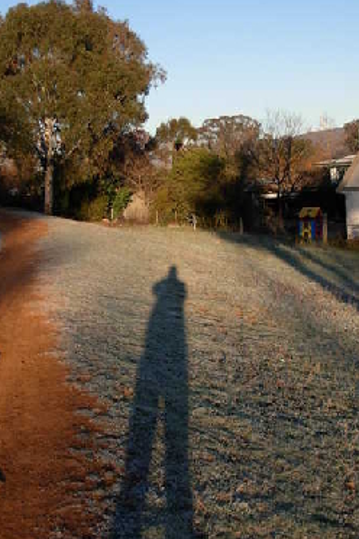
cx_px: 172
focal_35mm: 51
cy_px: 233
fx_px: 763
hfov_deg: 26.5
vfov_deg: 38.8
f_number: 2.9
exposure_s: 1/703
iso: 79
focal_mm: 6.3
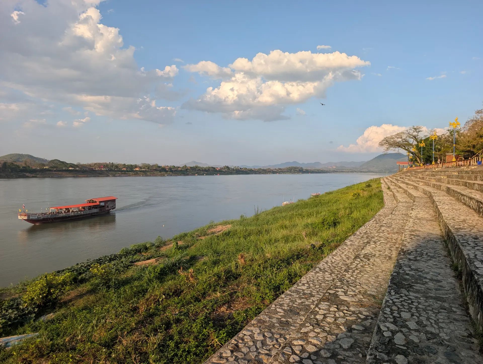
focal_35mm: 24
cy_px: 182
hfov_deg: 71.5
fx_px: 335
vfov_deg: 56.9
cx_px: 242
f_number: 1.68
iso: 19
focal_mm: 6.9
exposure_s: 1/863
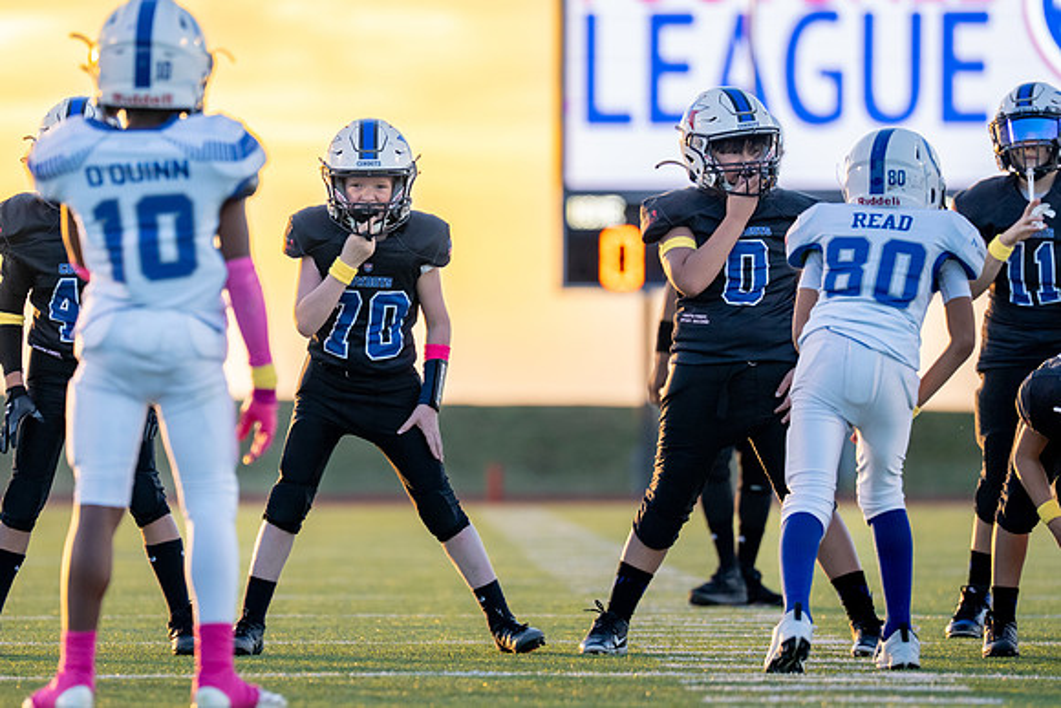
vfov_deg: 3.9
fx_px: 10299
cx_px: 376
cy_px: 353
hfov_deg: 5.9
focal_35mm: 349
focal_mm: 200
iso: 640
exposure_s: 1/1250
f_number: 2.8
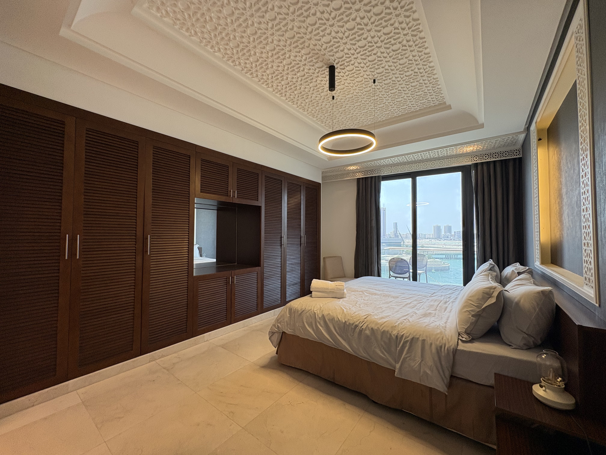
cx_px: 303
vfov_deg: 85.7
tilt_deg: +2.8
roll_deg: -0.4
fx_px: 245
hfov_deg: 102.1
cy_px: 228
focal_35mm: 14
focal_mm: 2.22
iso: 100
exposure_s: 1/100
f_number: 2.2
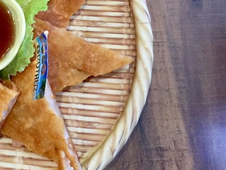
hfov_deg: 28.2
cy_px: 50
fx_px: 412
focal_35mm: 63
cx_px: -17
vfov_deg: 23.2
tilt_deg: -76.3
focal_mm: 4.15
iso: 50
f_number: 2.2
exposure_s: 1/30
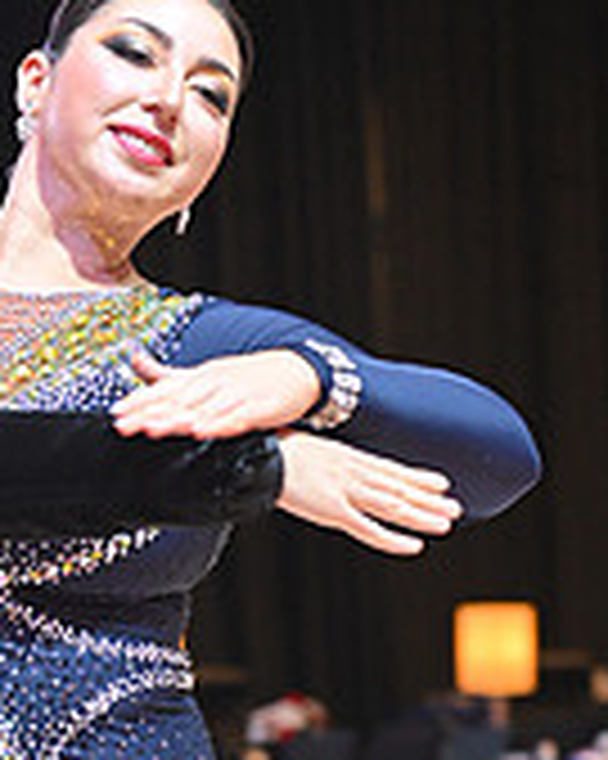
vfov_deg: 7.4
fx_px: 5808
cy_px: 980
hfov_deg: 6.0
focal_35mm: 258
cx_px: 65
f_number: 4
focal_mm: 80
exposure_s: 1/200
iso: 2000
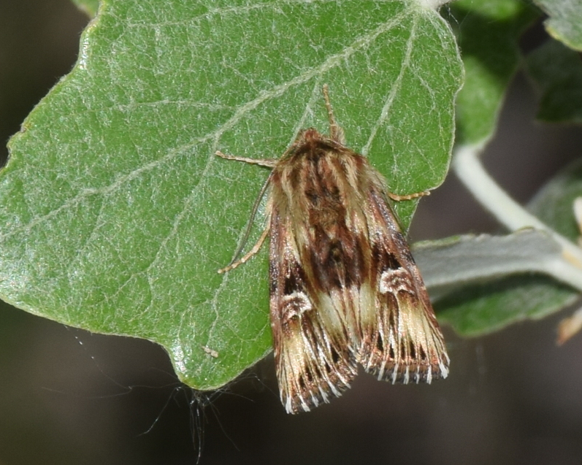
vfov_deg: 6.5
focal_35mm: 237
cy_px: 232
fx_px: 4081
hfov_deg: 8.2
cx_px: 340
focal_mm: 140
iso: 100
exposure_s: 1/160
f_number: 13
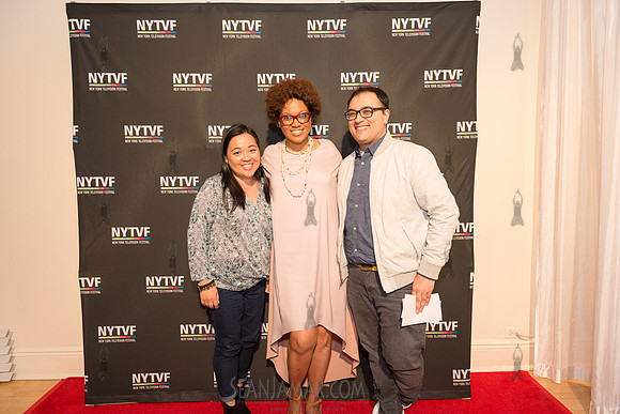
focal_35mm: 24
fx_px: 413
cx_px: 310
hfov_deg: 73.7
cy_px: 207
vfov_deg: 53.2
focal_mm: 24
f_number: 4
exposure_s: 1/400
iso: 2500
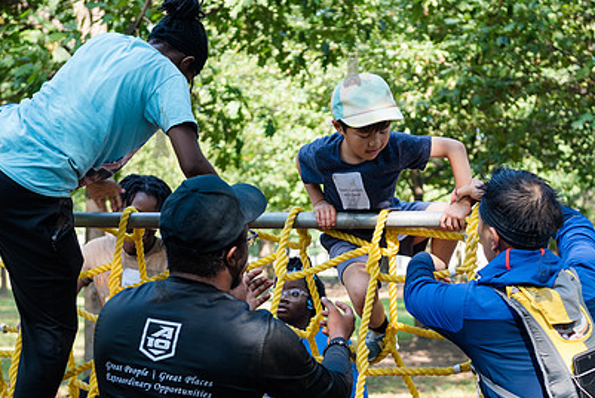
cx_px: 352
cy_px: 204
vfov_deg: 16.9
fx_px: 1340
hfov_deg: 25.0
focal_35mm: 81
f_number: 3.5
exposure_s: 1/200
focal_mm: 56
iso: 400
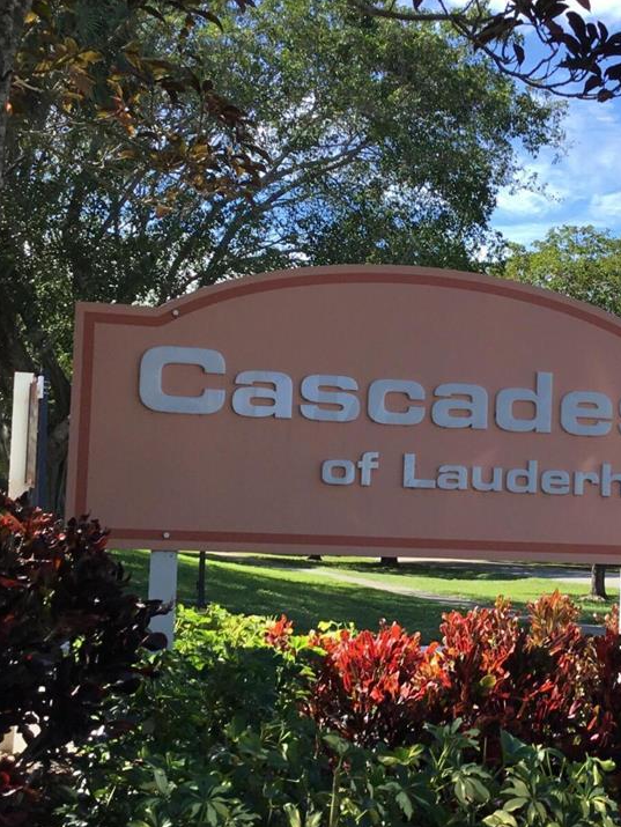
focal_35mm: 52
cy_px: 470
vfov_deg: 36.7
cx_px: 442
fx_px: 1243
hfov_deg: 27.8
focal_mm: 3.3
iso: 25
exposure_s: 1/608
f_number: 2.4
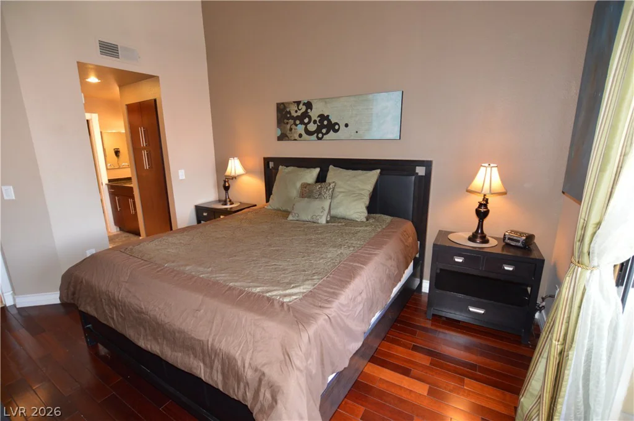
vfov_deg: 77.2
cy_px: 210
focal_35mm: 15
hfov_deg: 100.5
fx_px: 264
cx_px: 317
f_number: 3.5
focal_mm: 10
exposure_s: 1/60
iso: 720
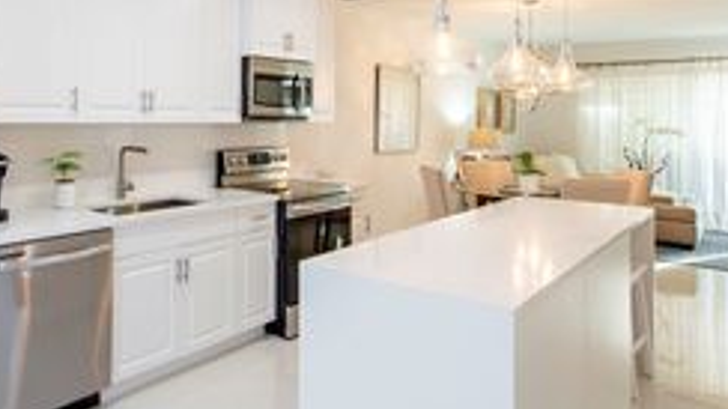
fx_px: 579
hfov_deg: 61.4
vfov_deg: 38.0
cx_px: 200
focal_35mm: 30
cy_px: 106
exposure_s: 1/10
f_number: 8
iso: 100
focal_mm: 14
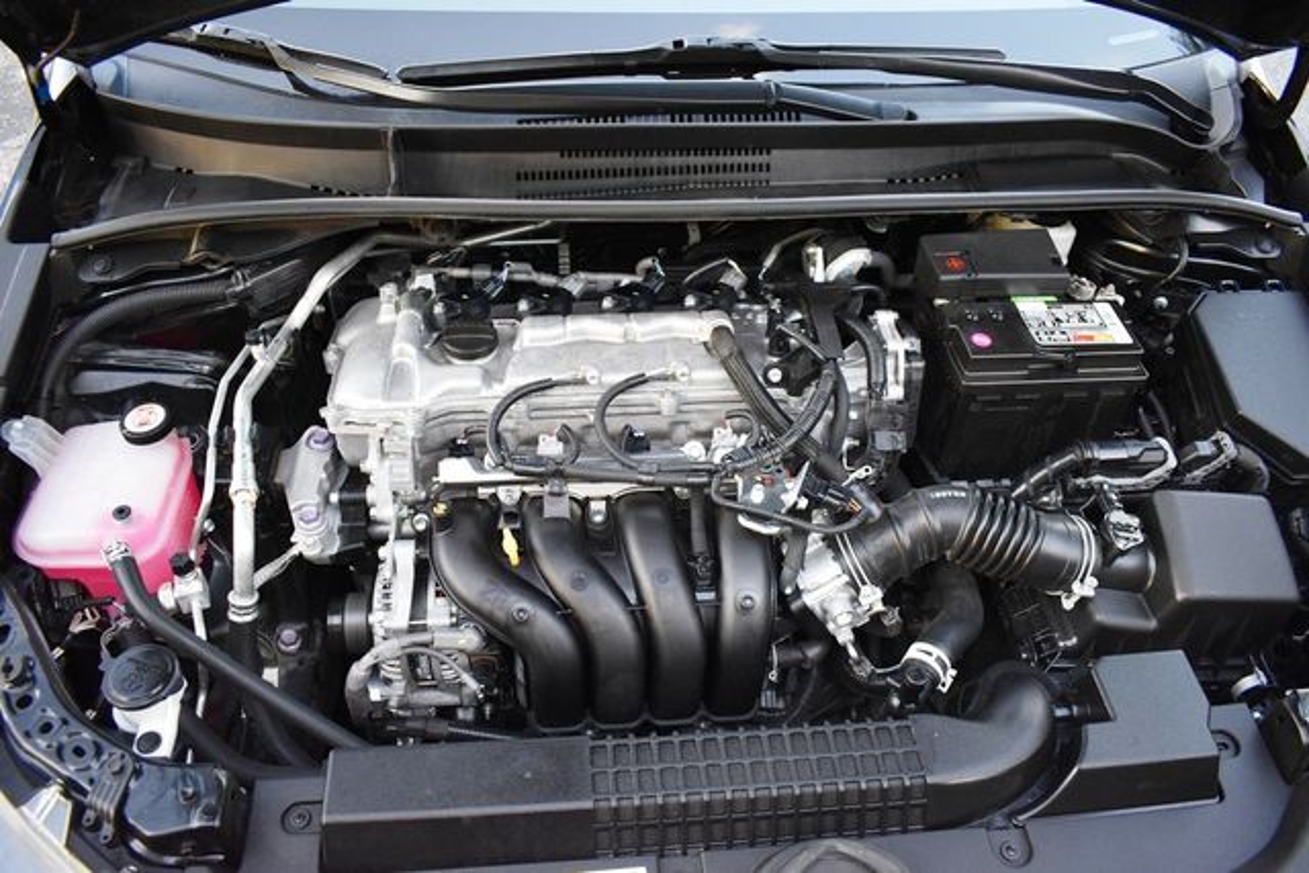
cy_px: 436
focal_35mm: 27
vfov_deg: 48.0
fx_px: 982
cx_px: 654
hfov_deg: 67.4
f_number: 3.5
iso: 1100
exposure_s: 1/125
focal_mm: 18
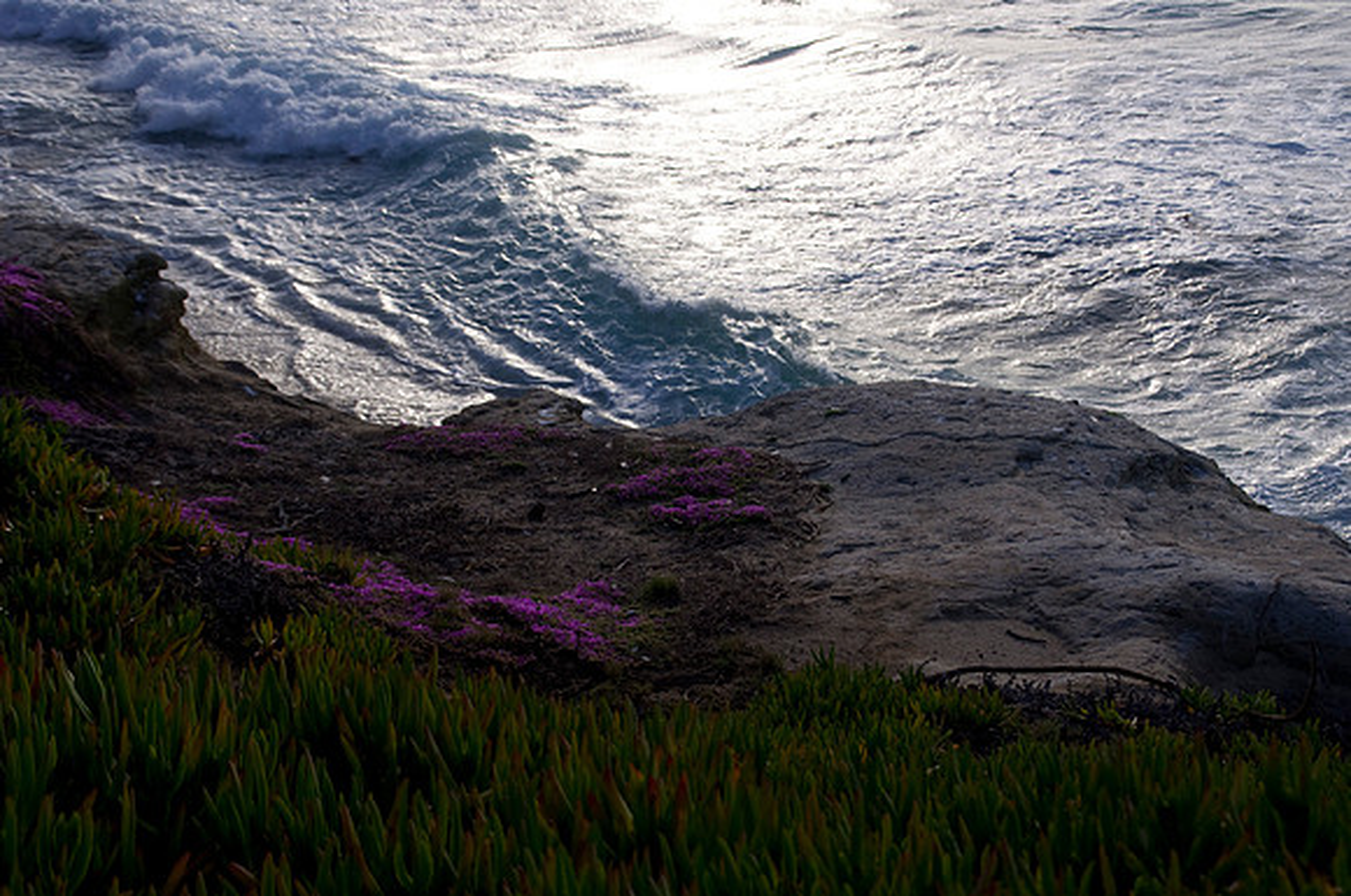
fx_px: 2361
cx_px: 676
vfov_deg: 21.5
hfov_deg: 31.9
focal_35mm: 63
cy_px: 448
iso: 200
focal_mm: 42
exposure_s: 1/1000
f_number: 7.1
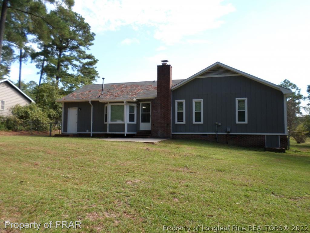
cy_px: 116
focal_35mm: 25
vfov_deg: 54.9
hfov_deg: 69.4
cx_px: 155
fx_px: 224
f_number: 2.5
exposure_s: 1/350
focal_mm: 4.5
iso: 80
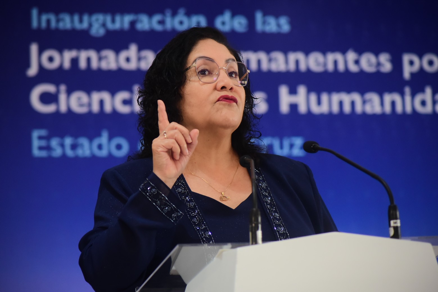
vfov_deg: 10.2
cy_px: 146
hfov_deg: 15.2
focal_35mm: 135
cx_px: 219
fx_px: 1643
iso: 2500
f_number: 4.2
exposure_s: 1/250
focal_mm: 135
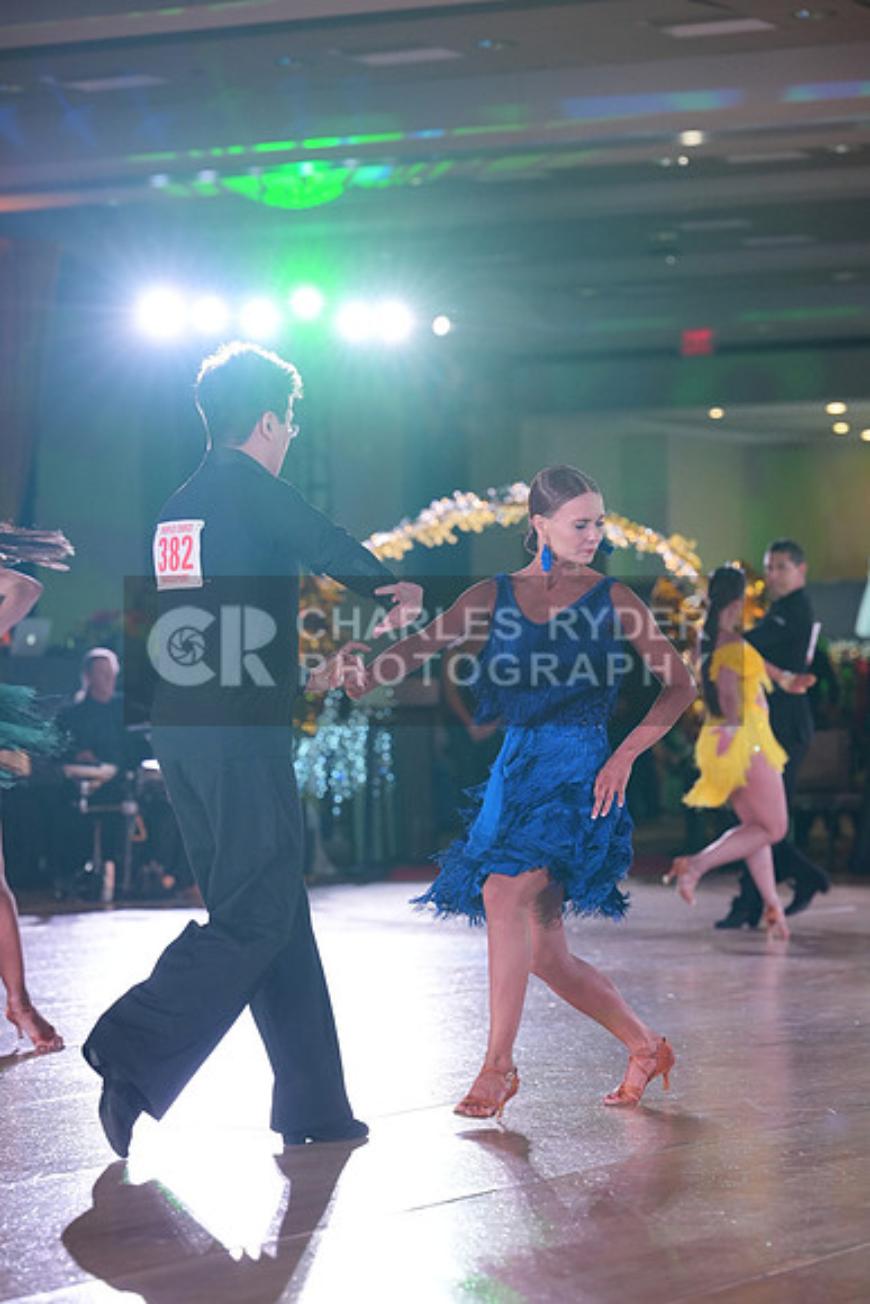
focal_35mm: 117
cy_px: 652
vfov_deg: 17.5
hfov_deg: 11.7
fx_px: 4238
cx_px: 435
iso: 1600
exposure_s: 1/400
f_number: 4
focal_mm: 117
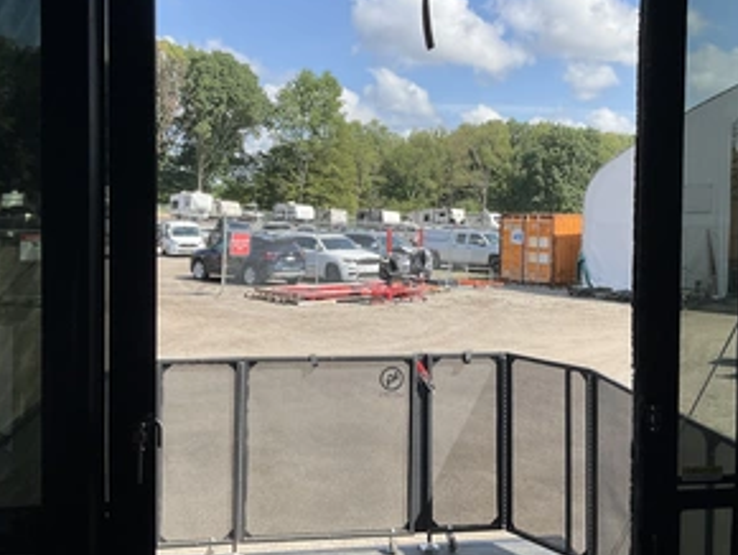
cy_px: 224
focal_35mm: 40
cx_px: 412
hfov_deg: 46.7
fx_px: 853
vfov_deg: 35.9
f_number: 1.8
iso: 25
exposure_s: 1/1121
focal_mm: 3
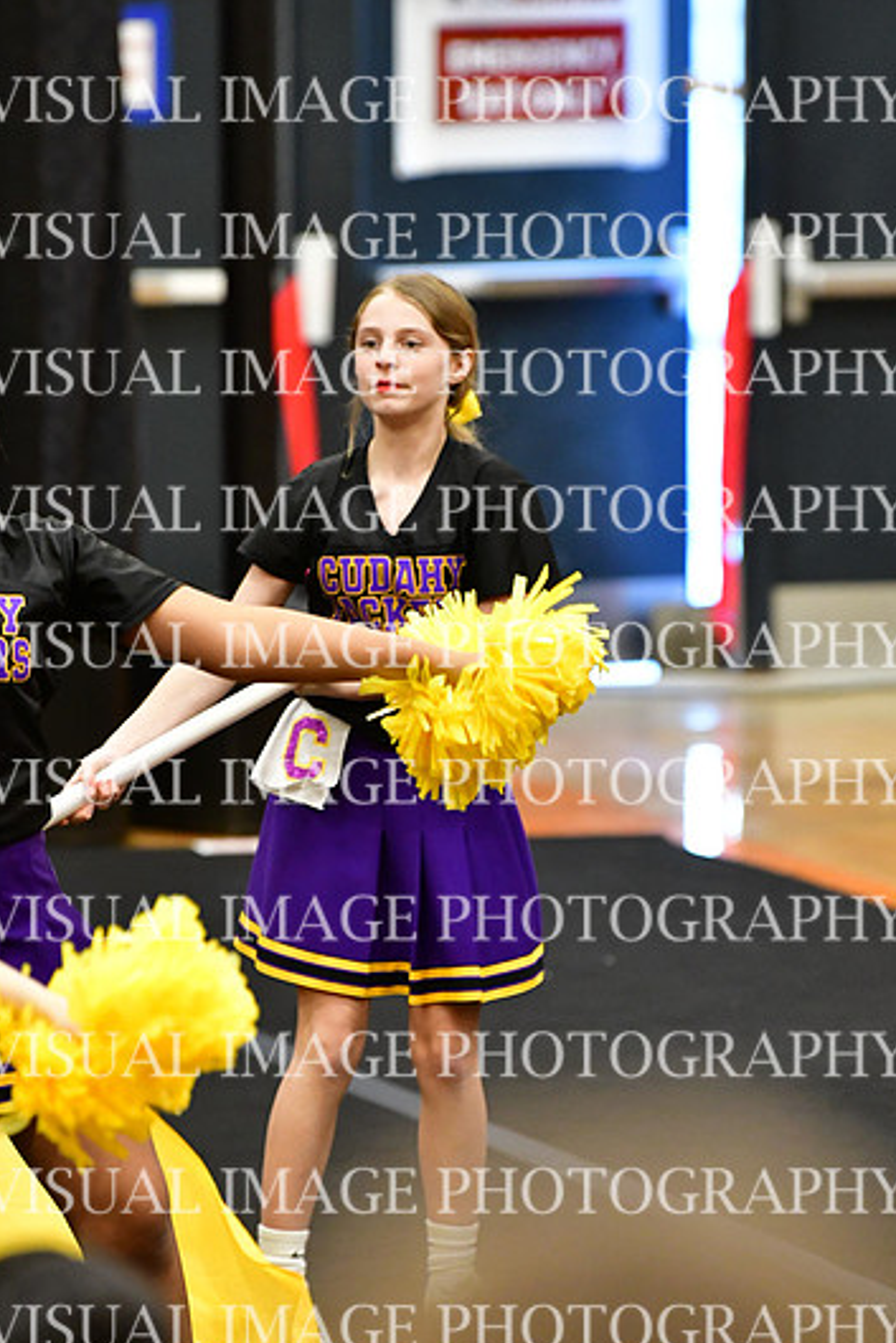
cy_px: 713
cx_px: 420
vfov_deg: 6.3
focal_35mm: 329
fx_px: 12274
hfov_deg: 4.2
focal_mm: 200
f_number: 3.5
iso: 5000
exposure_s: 1/500
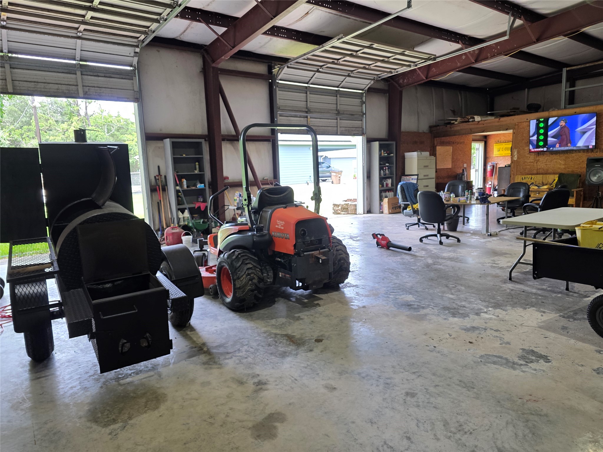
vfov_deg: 58.9
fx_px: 401
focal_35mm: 23
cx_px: 302
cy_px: 226
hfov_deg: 73.9
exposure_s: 1/120
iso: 125
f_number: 1.7
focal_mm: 6.3
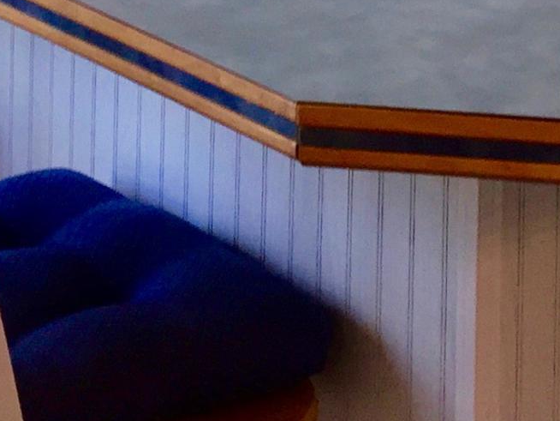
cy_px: -514
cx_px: 291
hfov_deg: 14.8
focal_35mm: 133
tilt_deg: -4.5
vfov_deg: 10.0
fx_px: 2152
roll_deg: -2.5
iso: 40
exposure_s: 1/60
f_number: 2.2
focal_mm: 4.15
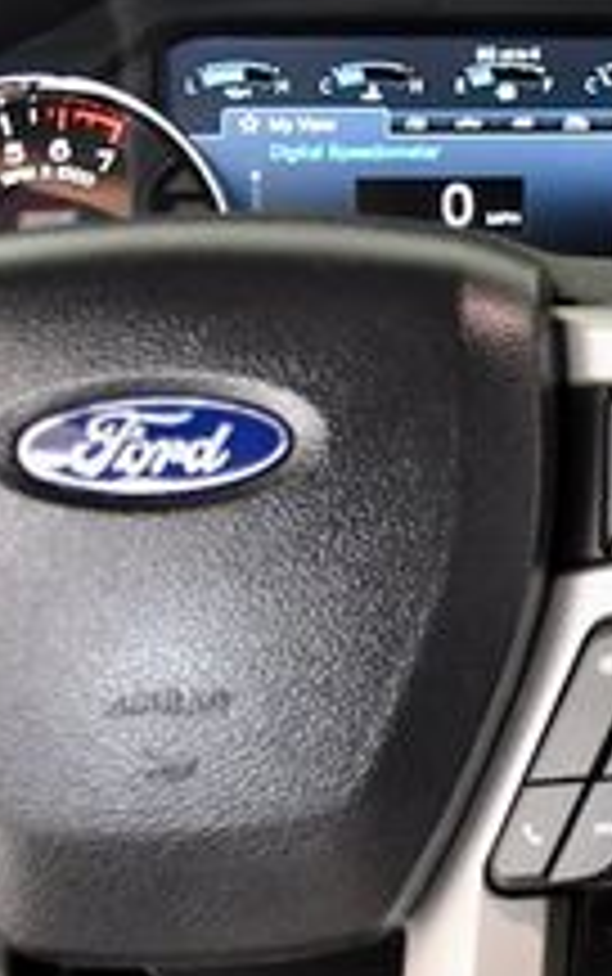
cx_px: 1386
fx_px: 3116
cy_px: 627
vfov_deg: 17.8
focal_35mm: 117
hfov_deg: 10.0
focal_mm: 26
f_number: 4
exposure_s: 1/80
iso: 2500
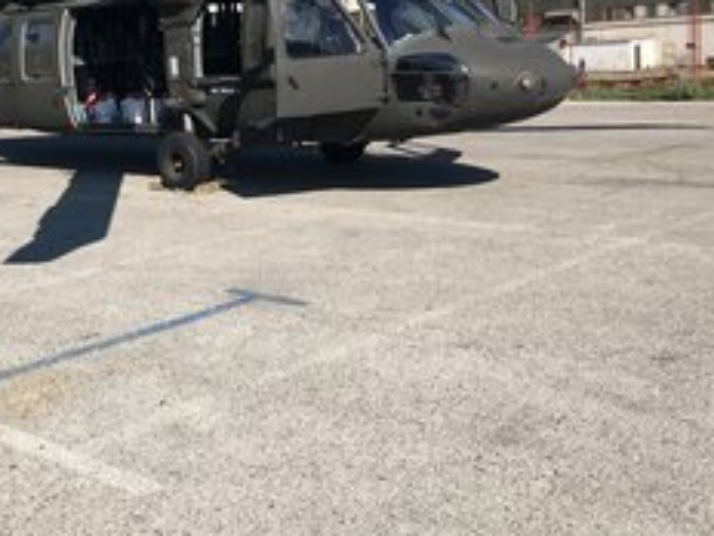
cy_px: 157
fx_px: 1031
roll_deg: +1.1
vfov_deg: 28.8
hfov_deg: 37.3
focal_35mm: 50
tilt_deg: -2.3
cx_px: 178
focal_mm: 4.15
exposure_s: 1/1972
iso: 25
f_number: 2.2
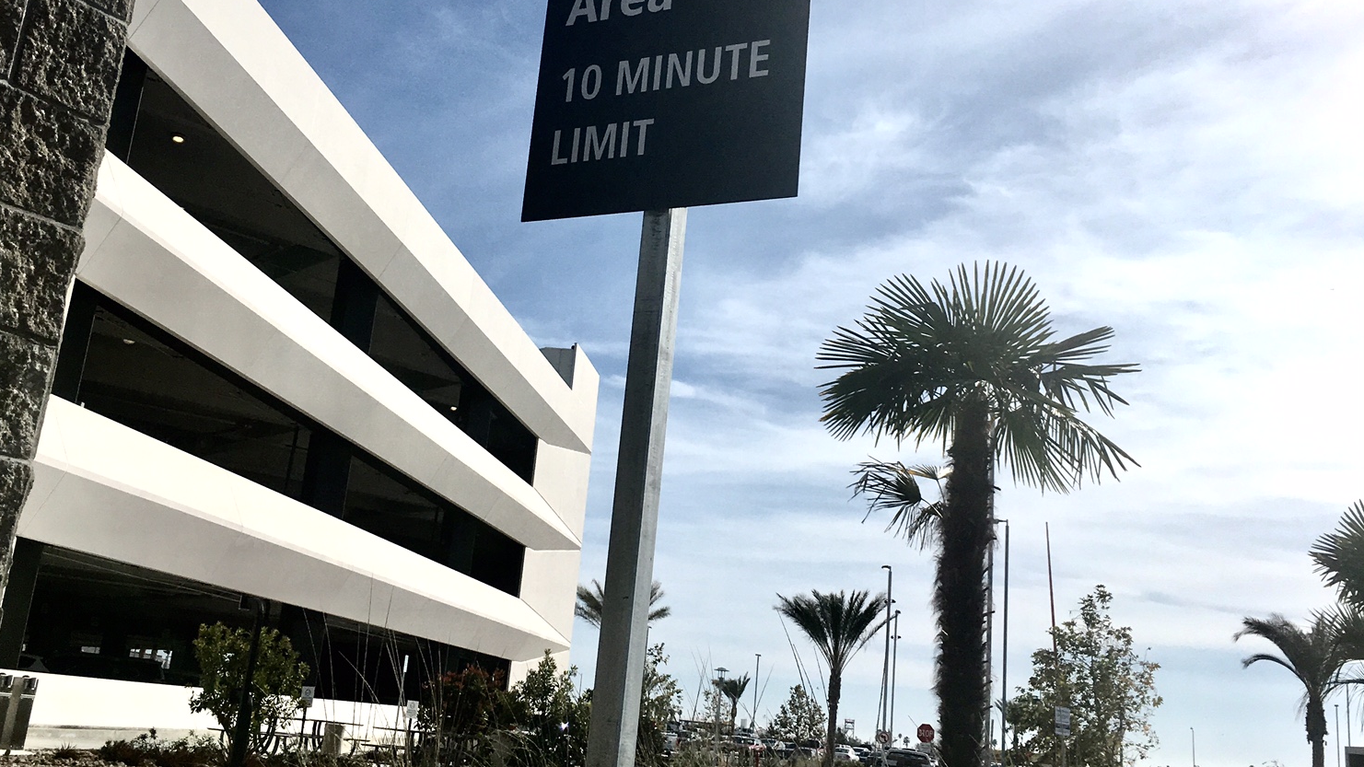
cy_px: 211
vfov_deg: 27.4
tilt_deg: +20.4
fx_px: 1555
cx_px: 669
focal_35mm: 43
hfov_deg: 47.4
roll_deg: -7.5
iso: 25
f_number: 2.2
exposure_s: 1/4274
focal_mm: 4.15
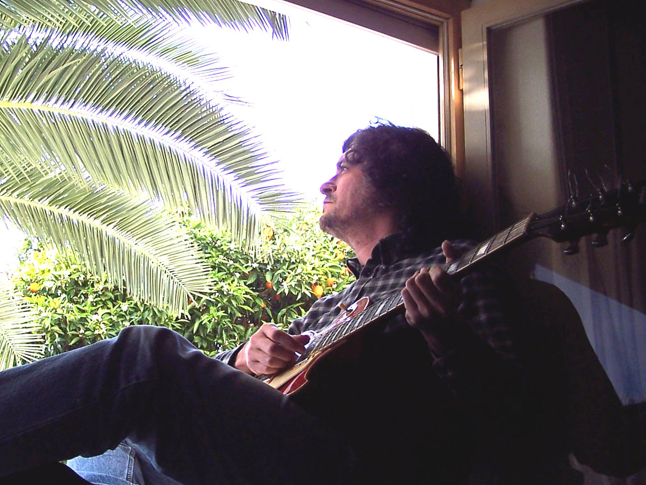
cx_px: 253
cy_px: 229
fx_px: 1138
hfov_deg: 31.6
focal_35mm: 61
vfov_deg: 24.0
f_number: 2.8
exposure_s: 1/60
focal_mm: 6.3
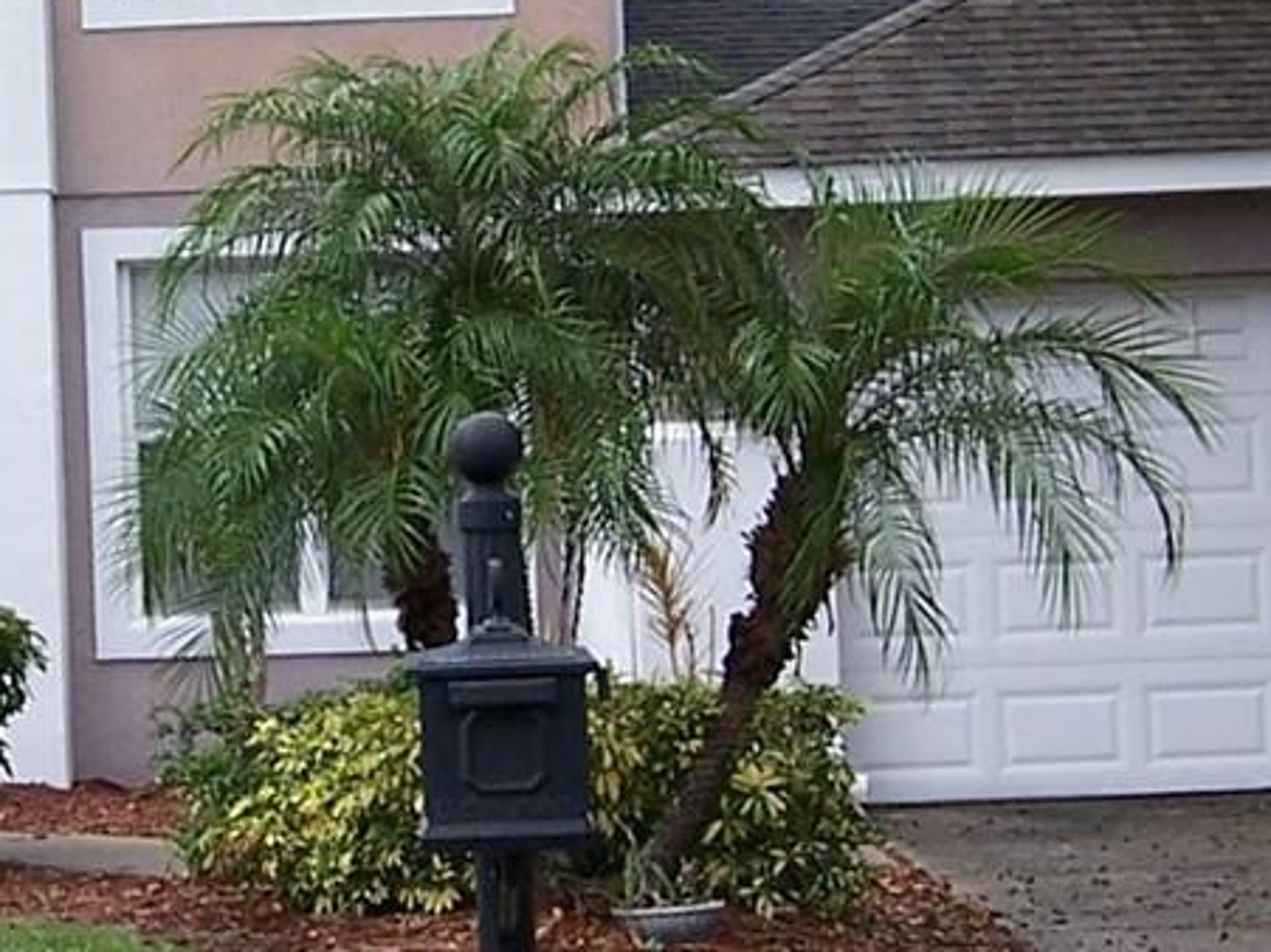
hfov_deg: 16.6
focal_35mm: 117
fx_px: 4295
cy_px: 344
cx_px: 155
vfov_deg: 12.6
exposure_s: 1/350
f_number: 3.4
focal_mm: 5.5
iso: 80
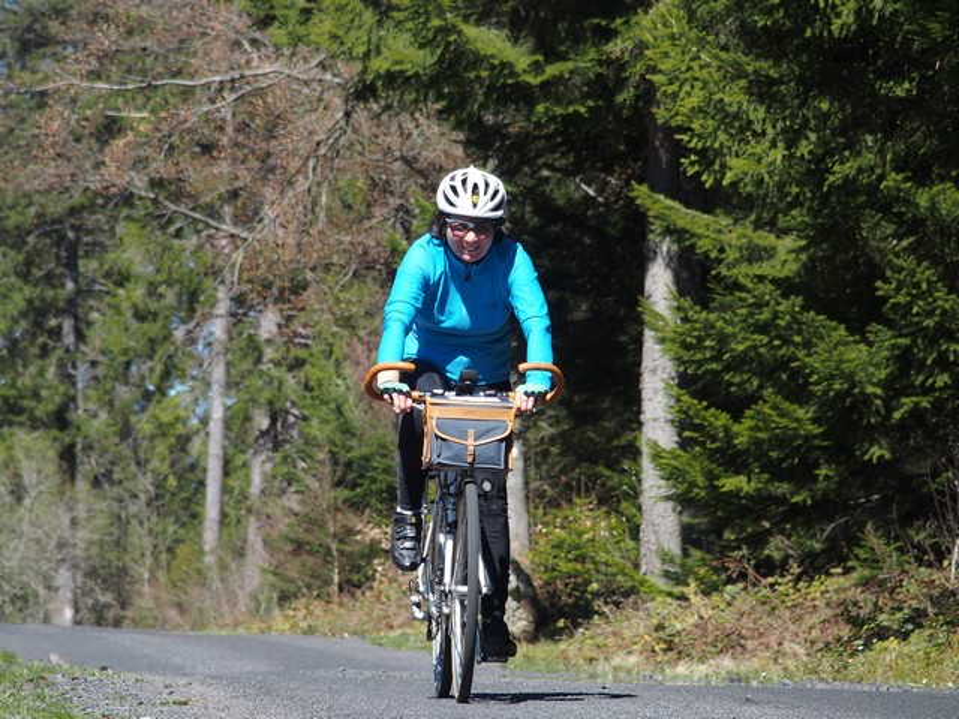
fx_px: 8311
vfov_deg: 5.0
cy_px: 360
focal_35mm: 300
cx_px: 480
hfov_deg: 6.6
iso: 100
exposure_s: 1/500
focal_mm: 64.3
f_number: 4
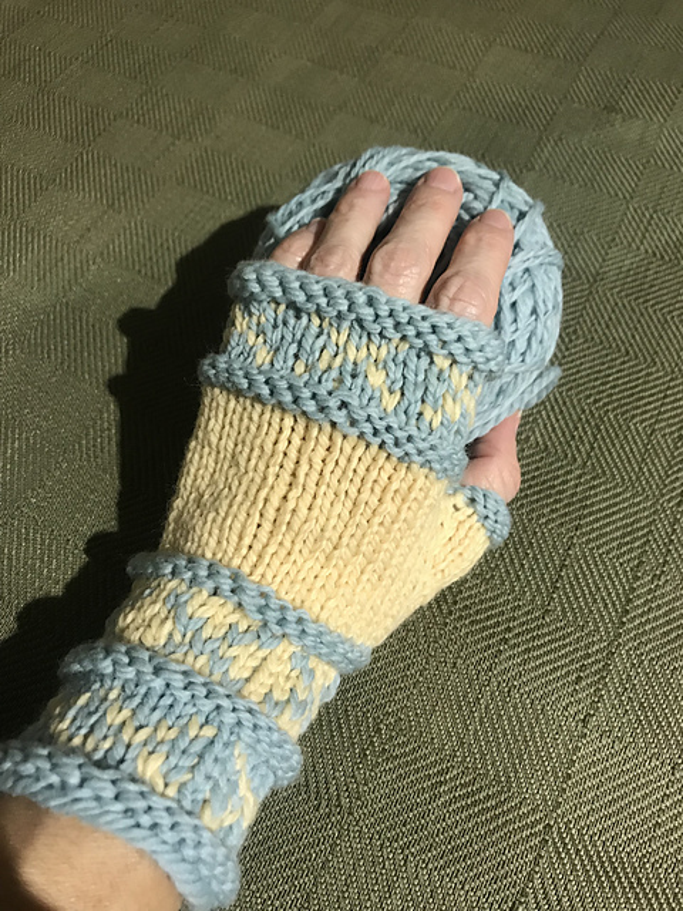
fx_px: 737
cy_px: 456
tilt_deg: -57.4
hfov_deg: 49.7
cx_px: 342
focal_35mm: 28
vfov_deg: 63.4
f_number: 1.8
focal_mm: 3.99
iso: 64
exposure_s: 1/15
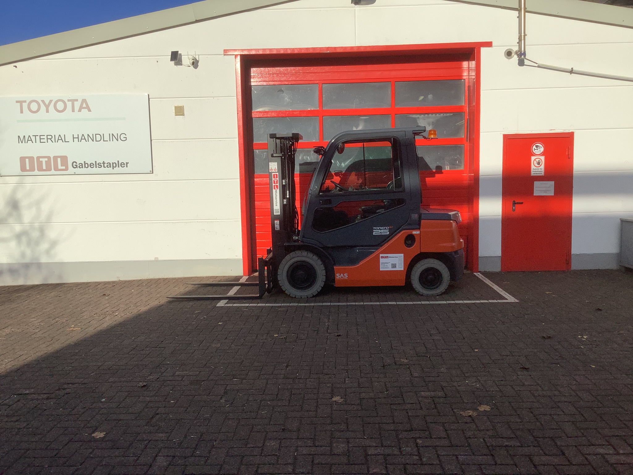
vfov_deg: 45.4
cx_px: 316
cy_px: 238
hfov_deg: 58.4
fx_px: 567
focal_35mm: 31
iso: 25
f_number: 2.4
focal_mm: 3.3
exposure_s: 1/2632
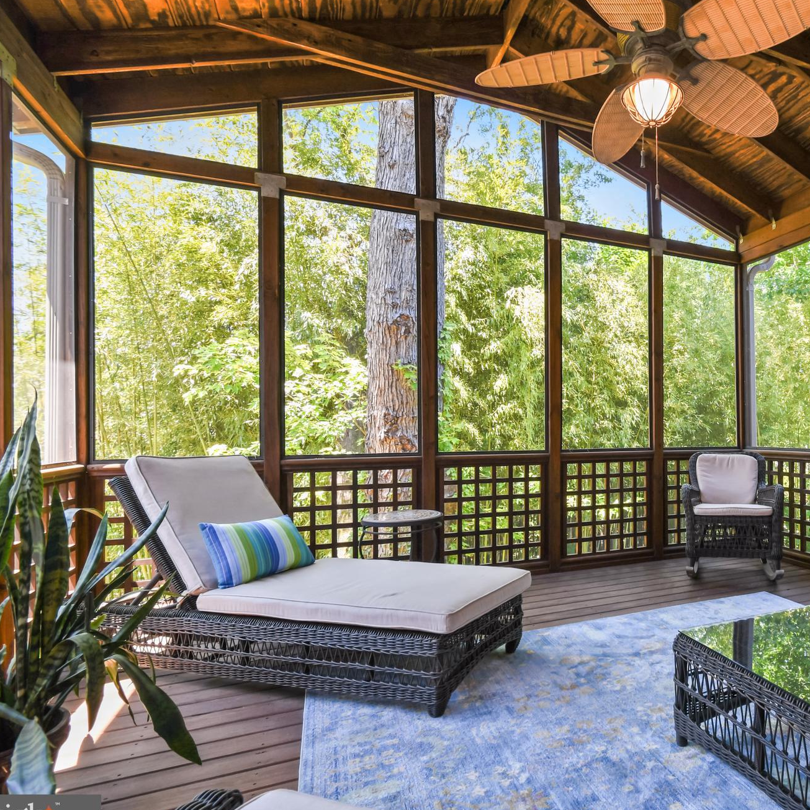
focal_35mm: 20
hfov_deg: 70.2
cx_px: 600
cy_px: 416
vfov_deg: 74.8
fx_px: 529
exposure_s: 1/25
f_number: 8
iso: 200
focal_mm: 10
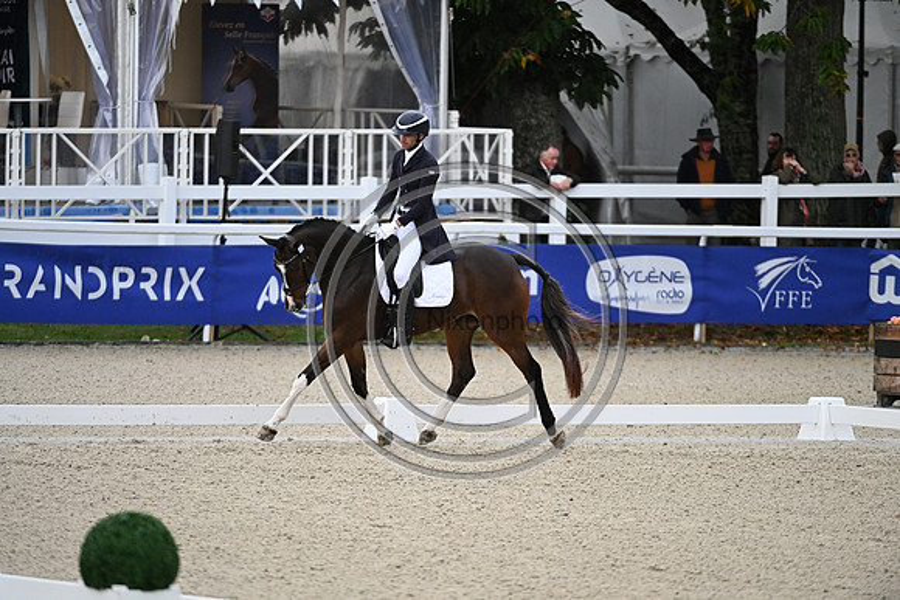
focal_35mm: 400
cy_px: 300
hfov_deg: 5.2
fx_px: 10002
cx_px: 450
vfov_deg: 3.4
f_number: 4.5
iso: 2000
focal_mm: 400
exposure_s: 1/1250
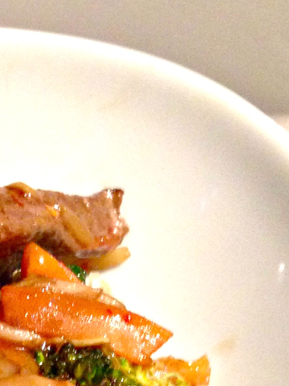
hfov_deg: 12.8
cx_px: -117
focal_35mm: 111
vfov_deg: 17.2
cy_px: 421
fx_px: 1236
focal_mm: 4.12
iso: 320
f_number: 2.4
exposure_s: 1/20
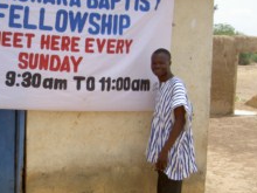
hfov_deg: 26.7
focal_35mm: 71
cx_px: 39
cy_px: 127
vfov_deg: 20.7
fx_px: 527
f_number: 4.7
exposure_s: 1/250
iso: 50
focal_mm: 8
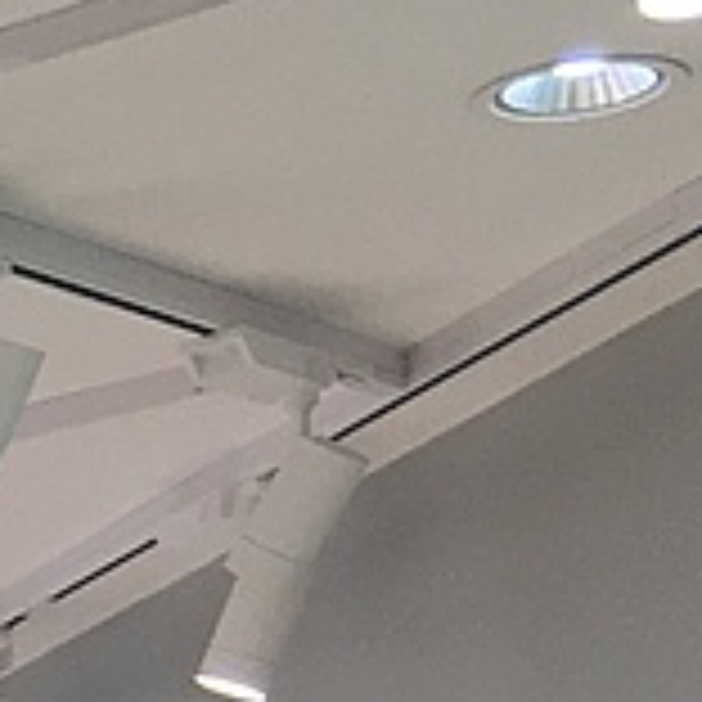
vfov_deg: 7.5
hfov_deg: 6.8
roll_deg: -0.3
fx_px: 4818
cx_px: -1926
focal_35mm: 210
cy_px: 1935
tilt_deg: -1.0
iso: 25
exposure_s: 1/128
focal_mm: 4.15
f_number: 2.2
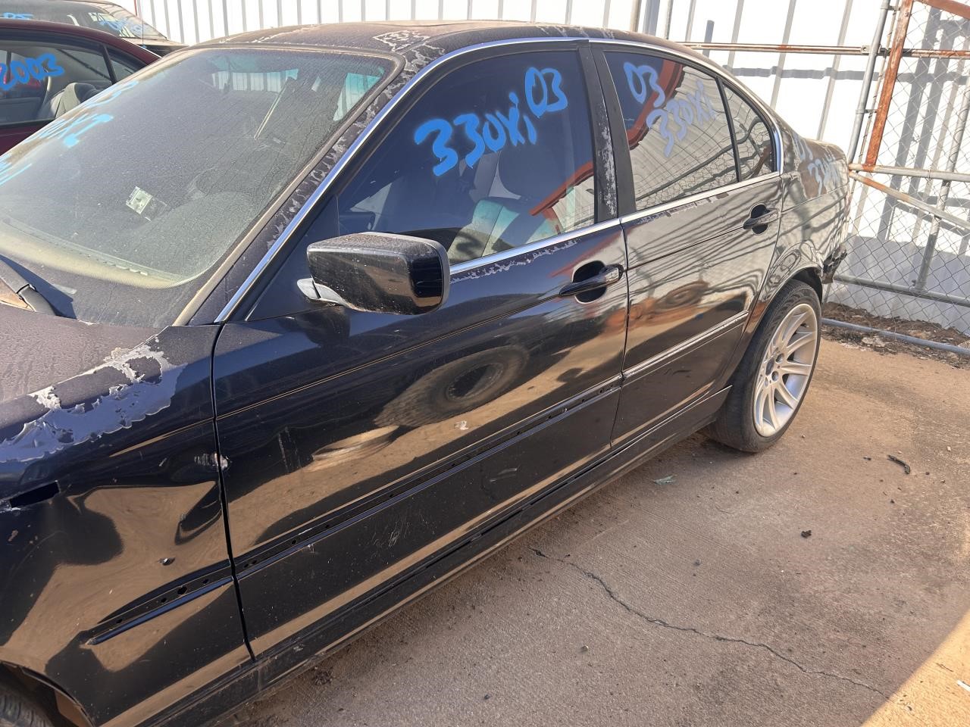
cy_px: 364
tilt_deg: -22.7
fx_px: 729
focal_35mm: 26
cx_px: 485
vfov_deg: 53.1
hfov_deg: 67.3
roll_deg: -3.6
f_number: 1.5
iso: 50
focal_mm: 5.7
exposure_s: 1/696
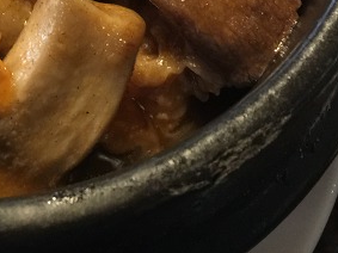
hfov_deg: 19.1
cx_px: -66
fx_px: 947
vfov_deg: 14.3
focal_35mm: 97
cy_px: -125
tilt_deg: -59.2
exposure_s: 1/10
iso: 125
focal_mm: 4.15
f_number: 2.2
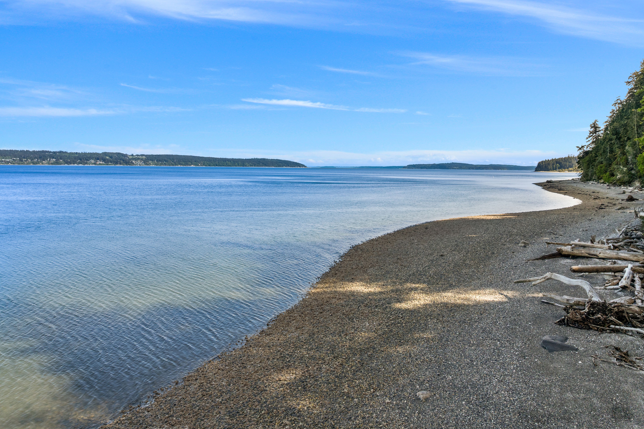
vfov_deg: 51.2
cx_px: 322
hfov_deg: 71.5
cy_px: 200
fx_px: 447
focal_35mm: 25
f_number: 2.8
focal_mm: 12.29
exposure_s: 1/1600
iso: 120
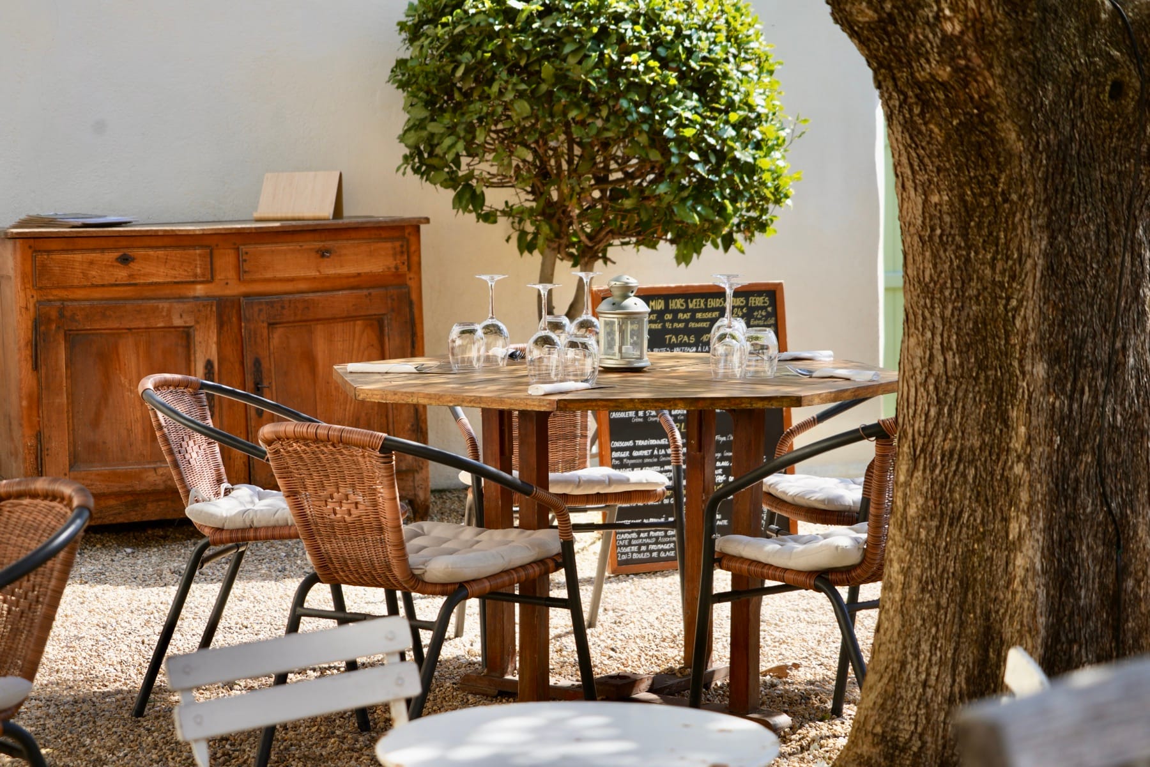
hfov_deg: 27.7
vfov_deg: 18.7
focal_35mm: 73
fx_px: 2332
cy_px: 384
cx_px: 575
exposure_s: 1/160
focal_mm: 73
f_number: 5.6
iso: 125
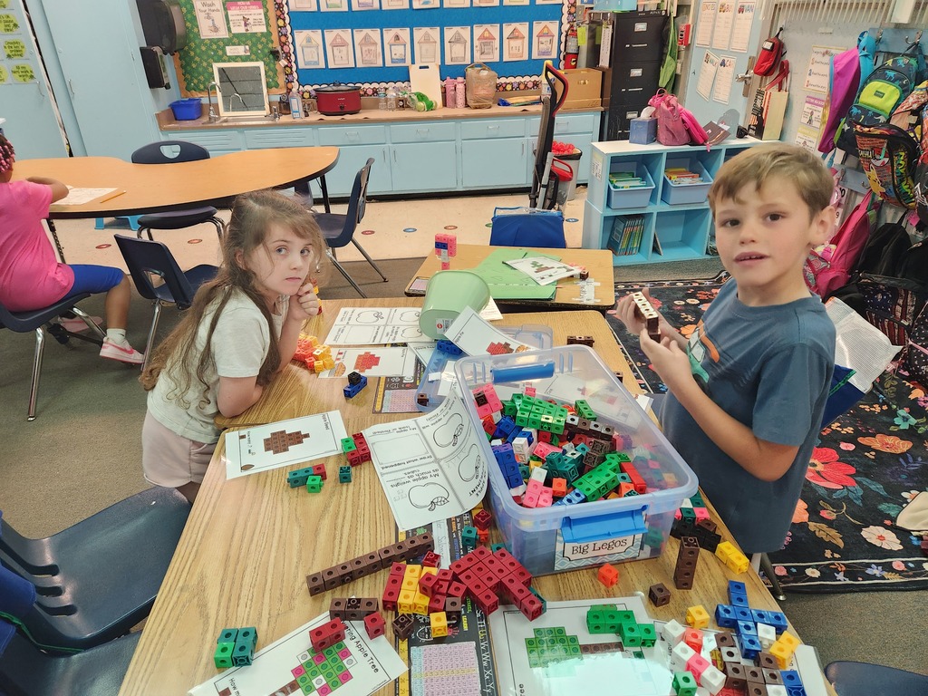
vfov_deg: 58.9
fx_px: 617
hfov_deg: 73.9
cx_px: 464
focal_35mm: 23
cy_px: 348
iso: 500
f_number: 1.8
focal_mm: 5.4
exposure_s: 1/120
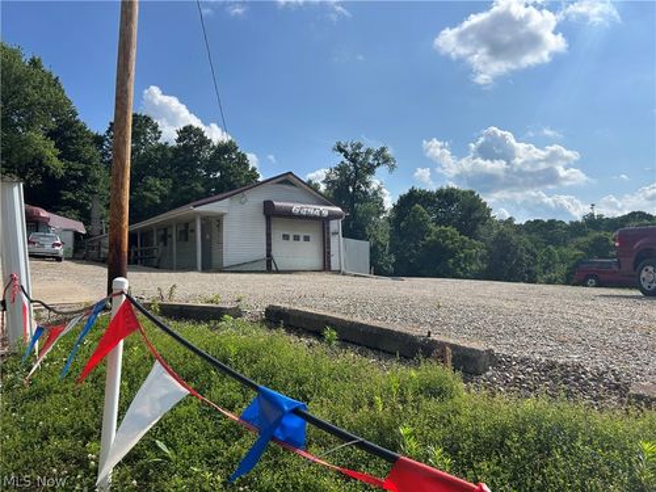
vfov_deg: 53.1
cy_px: 246
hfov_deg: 67.3
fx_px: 493
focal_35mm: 26
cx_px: 328
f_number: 1.5
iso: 50
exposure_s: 1/6993
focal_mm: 5.7
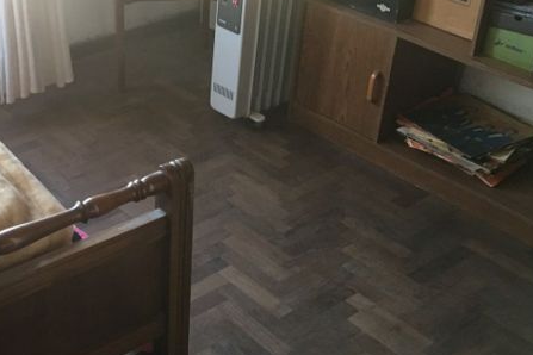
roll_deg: +0.6
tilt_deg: -34.5
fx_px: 799
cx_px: 147
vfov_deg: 25.0
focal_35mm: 54
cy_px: 224
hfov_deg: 36.2
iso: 200
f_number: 2.2
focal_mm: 4.15
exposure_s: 1/33
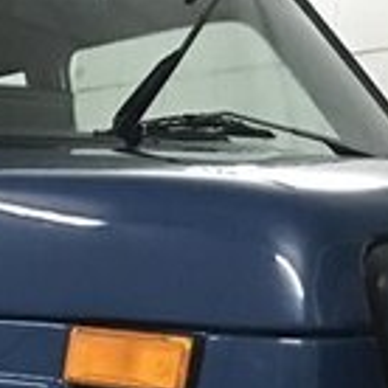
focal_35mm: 118
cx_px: -216
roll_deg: -0.7
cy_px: 578
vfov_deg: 13.9
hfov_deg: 13.8
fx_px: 1496
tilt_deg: -12.2
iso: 80
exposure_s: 1/7
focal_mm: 3.99
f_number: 1.8
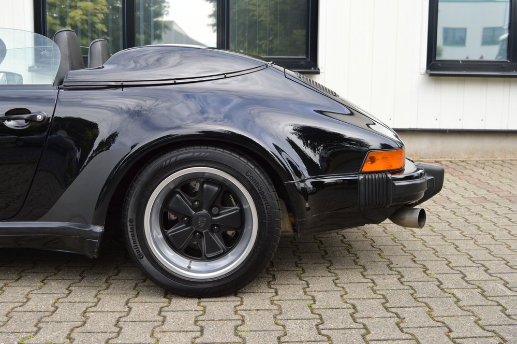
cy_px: 172
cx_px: 255
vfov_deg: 32.2
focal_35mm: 42
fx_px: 596
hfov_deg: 46.9
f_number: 6.3
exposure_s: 1/160
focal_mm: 27
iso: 100
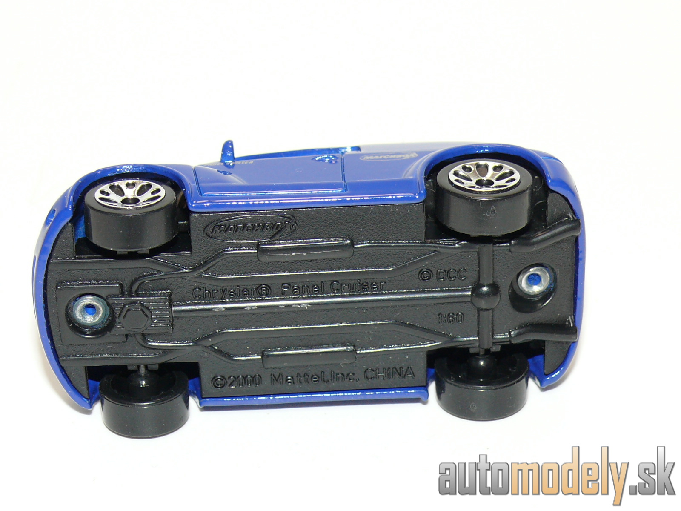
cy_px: 256
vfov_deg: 14.1
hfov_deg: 18.7
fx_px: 2066
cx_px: 340
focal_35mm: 105
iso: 100
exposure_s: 1/30
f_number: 4
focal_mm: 13.7
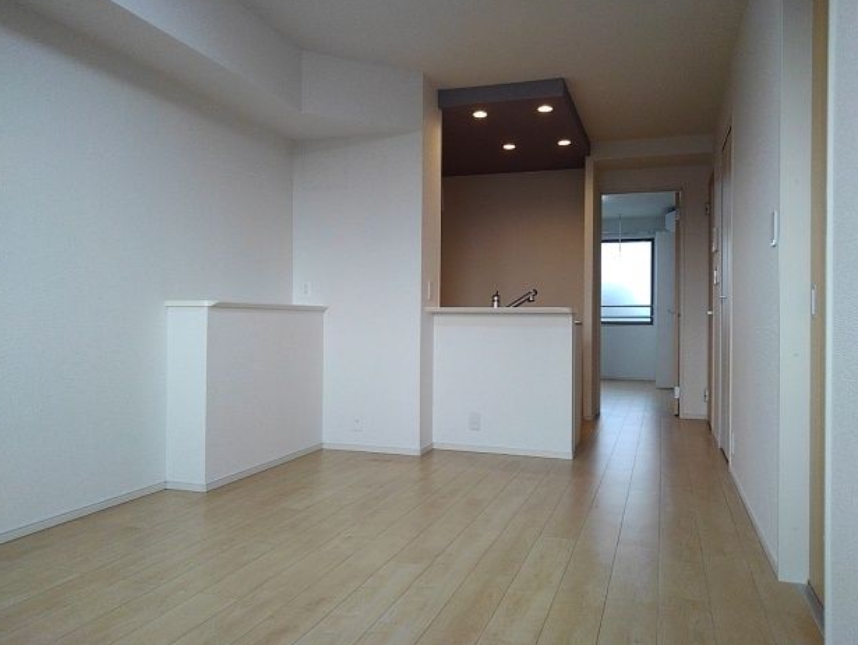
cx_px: 432
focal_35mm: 26
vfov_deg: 53.1
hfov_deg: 67.3
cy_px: 327
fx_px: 645
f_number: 2.2
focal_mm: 3.46
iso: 64
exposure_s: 1/60.2
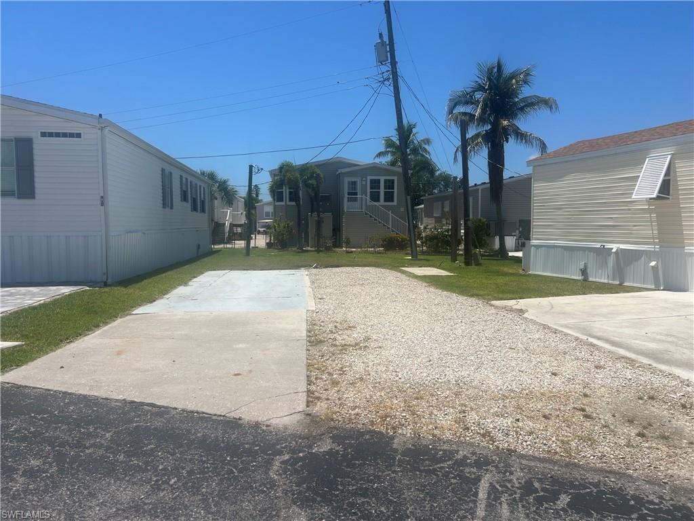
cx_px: 347
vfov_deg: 53.1
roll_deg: -0.5
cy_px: 260
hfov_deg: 67.3
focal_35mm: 26
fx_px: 521
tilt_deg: -4.6
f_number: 1.5
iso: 50
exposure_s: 1/7463
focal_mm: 5.7
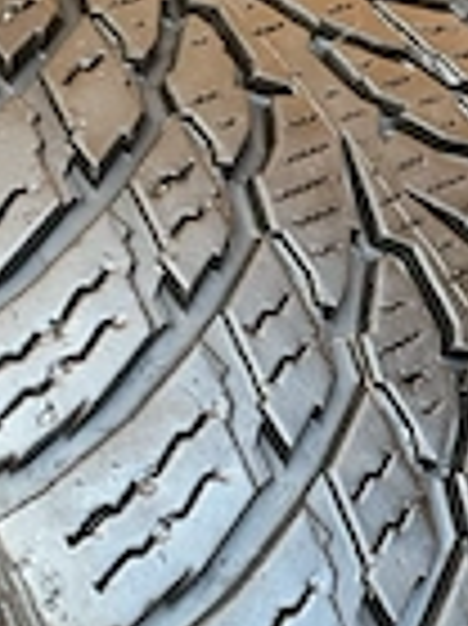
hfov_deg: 19.5
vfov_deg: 26.0
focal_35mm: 75
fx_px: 1354
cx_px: 333
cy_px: 374
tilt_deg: -38.5
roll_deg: -9.8
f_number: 1.8
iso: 125
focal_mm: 4.25
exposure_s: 1/65
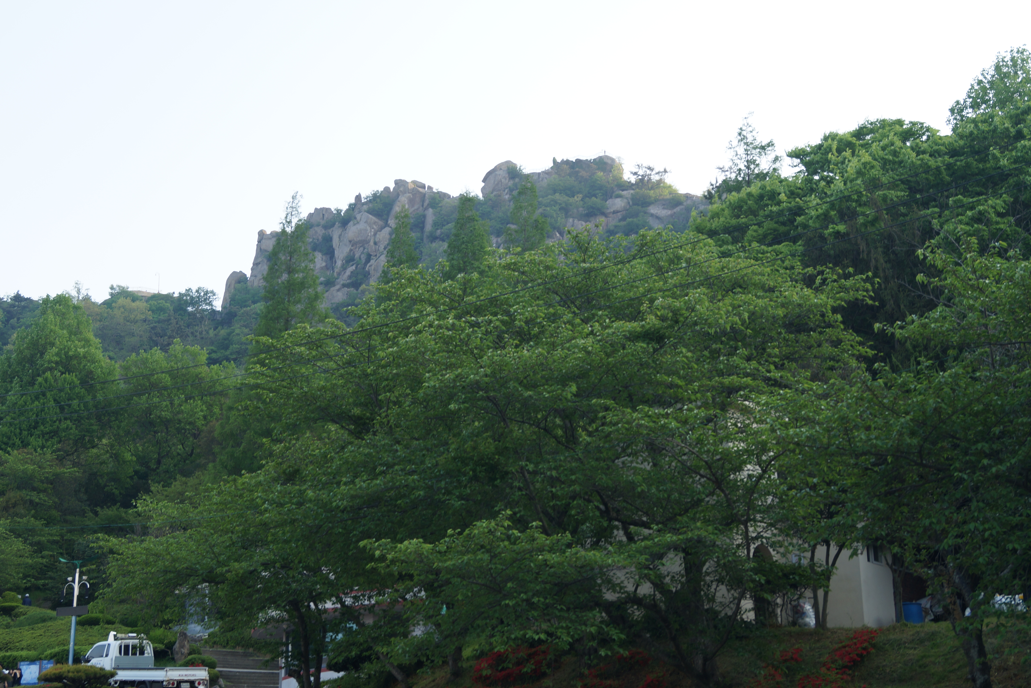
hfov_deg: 37.2
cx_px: 507
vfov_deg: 25.3
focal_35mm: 54
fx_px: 1532
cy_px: 346
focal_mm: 35
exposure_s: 1/80
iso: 100
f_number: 5.6
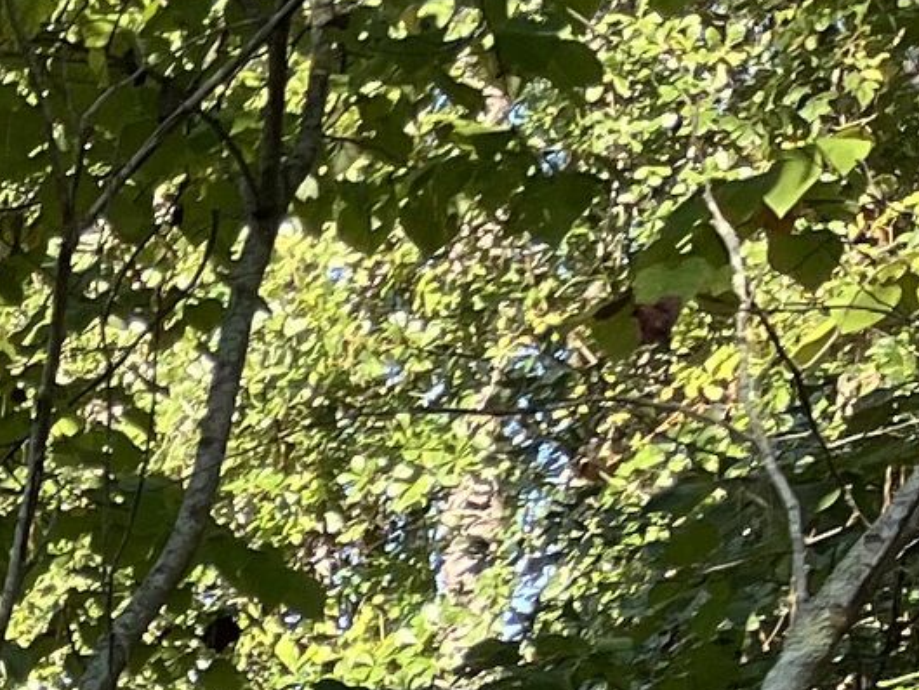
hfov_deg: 10.9
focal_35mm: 151
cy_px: 1980
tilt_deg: +0.0
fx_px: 4010
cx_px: -1352
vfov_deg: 8.4
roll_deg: +0.4
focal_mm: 5.1
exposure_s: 1/324
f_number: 1.6
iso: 50
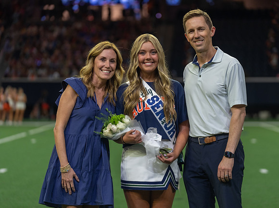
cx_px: 151
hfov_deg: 14.7
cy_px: 104
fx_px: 1082
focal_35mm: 135
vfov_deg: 11.0
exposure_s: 1/320
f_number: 2.8
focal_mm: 121
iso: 1000
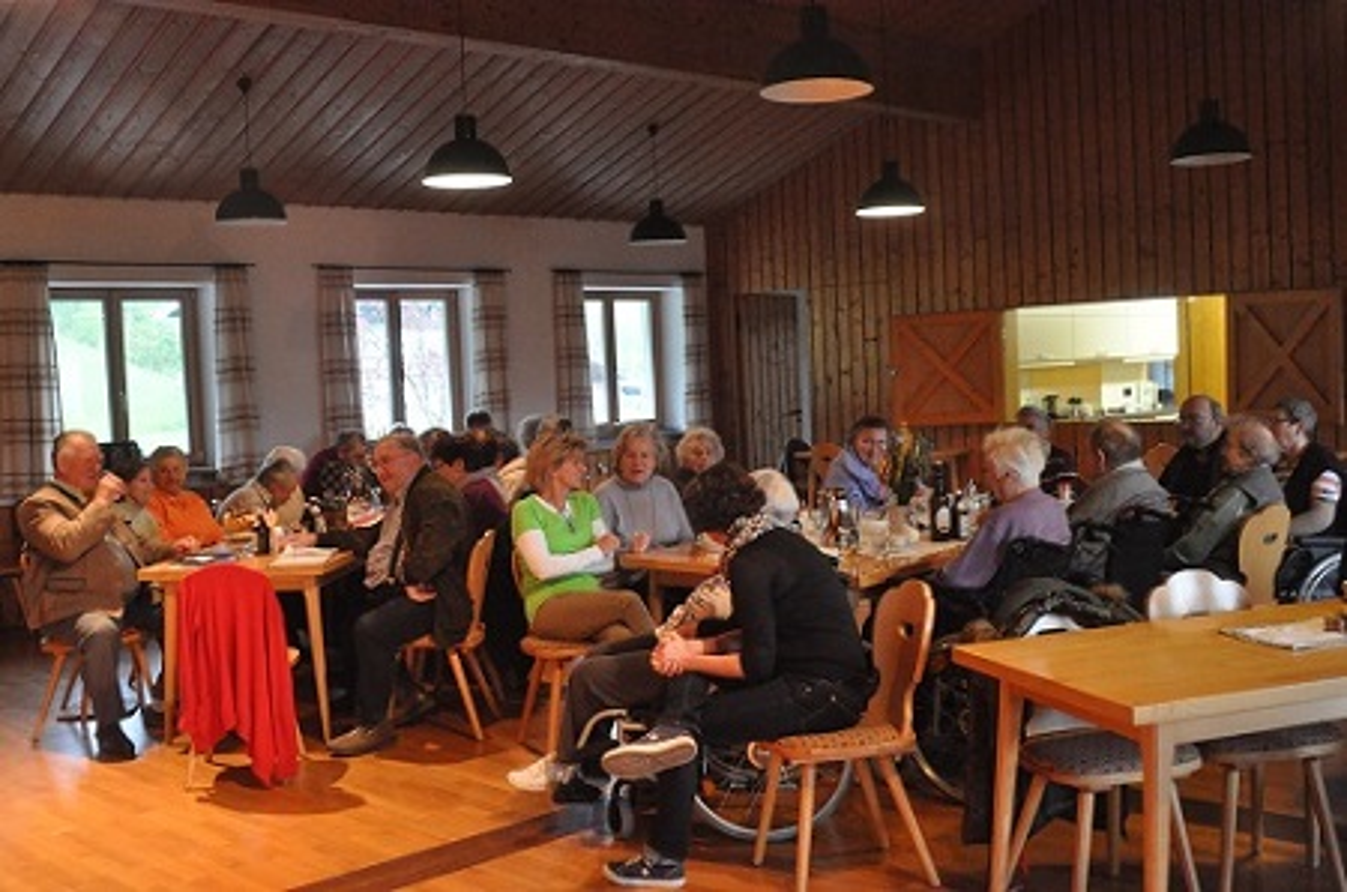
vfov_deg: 36.7
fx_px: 1344
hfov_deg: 53.2
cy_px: 446
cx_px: 674
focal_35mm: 36
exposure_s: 1/50
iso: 3200
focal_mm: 24
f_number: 3.5
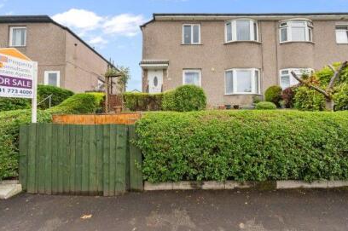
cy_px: 107
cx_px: 174
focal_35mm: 14
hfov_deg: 104.3
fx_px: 135
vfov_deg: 80.9
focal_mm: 12
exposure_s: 1/125
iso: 800
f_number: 9
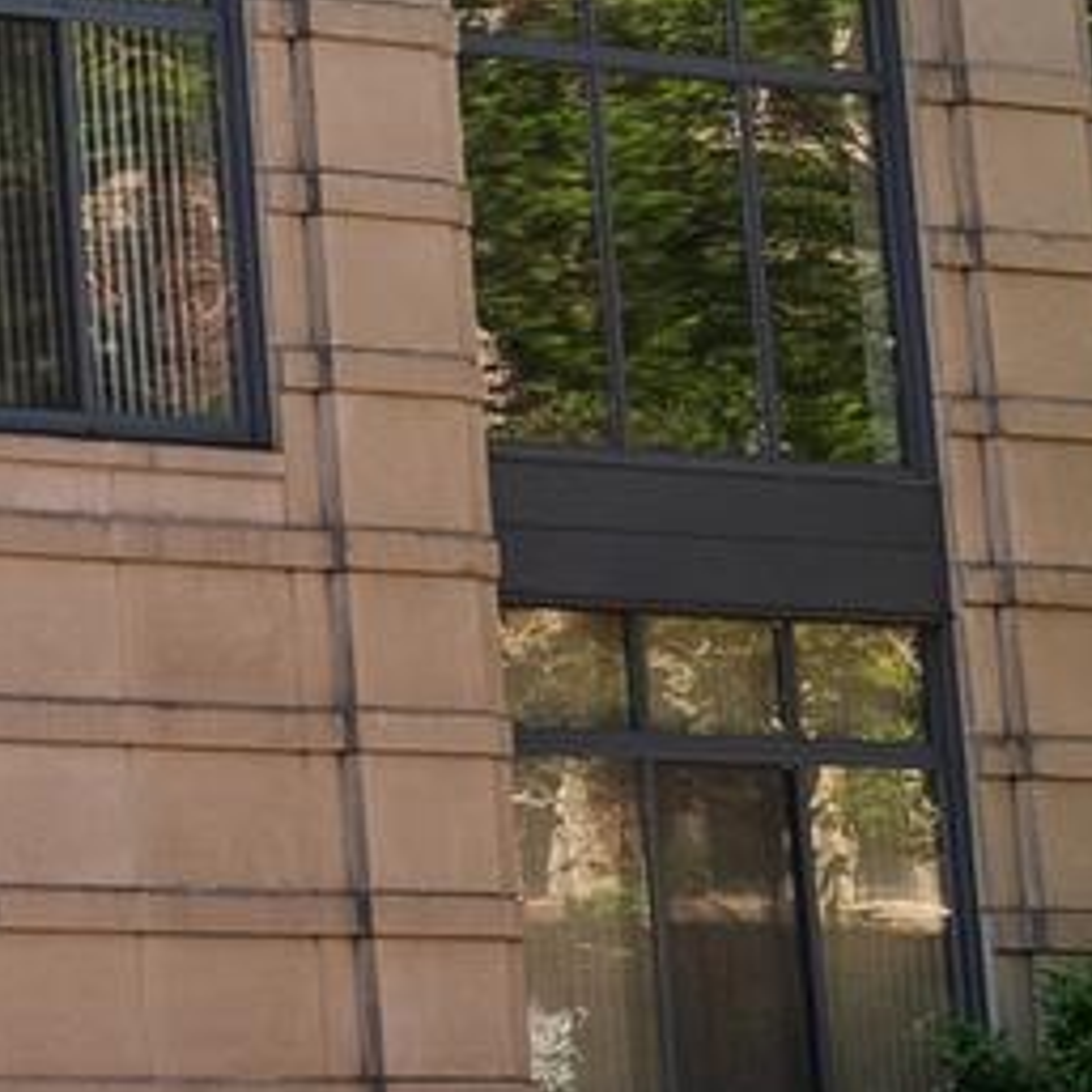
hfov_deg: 7.5
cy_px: -984
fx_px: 7616
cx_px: -1721
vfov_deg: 7.9
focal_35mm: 213
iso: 320
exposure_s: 1/500
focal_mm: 31.5
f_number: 7.1
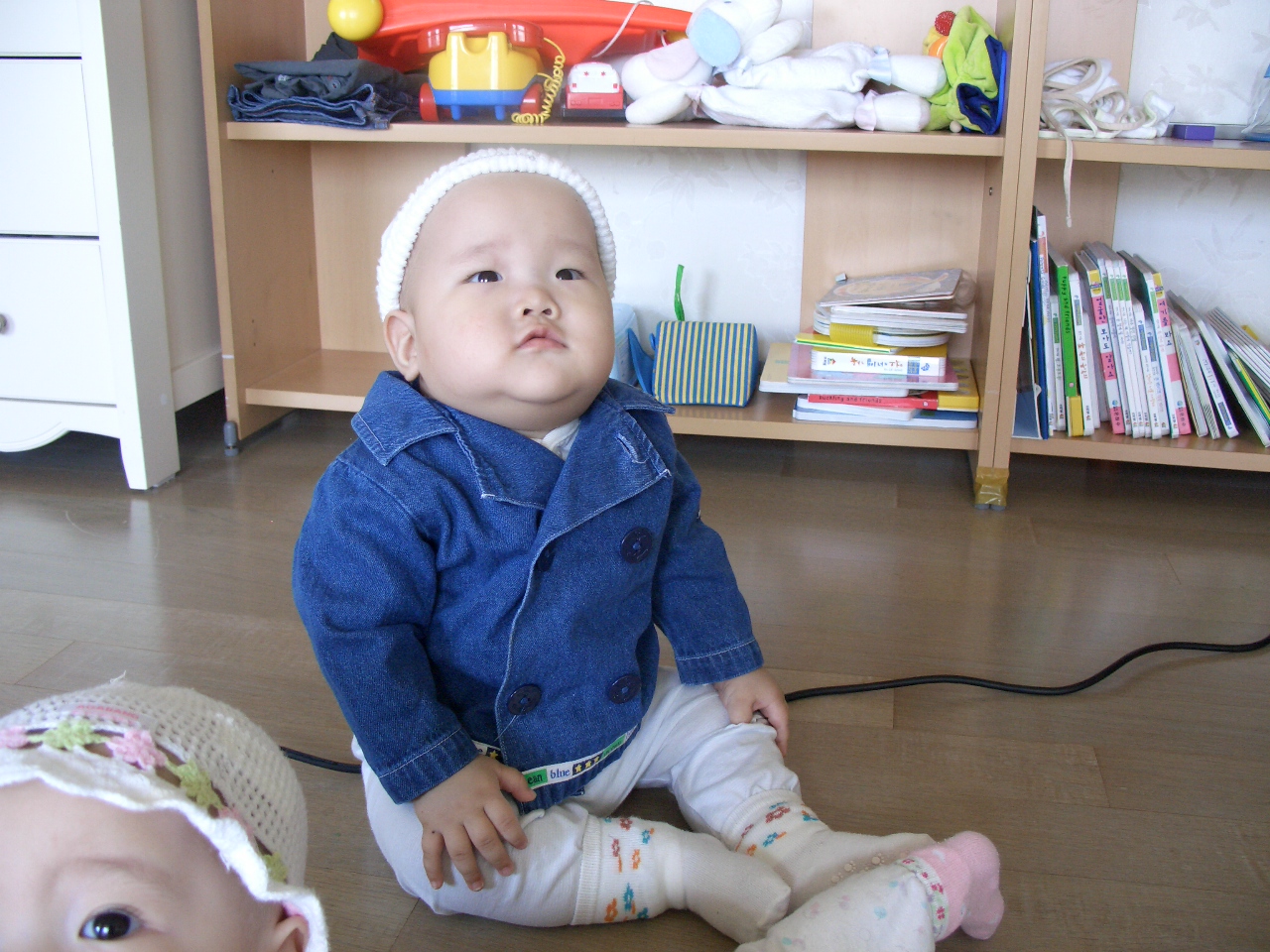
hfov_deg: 55.4
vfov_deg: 42.9
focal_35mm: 33
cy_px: 476
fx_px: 1211
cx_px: 635
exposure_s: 1/60
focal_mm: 7.1
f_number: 2.8
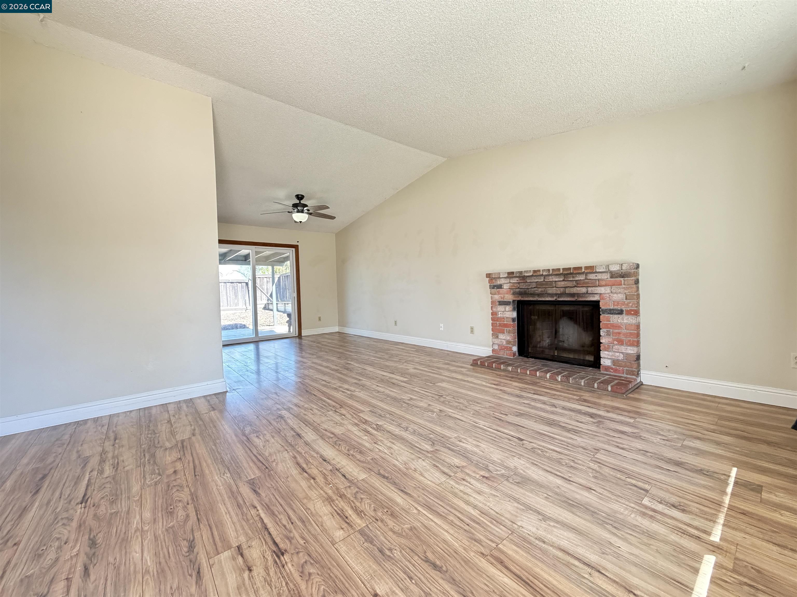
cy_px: 298
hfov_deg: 102.1
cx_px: 398
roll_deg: +1.2
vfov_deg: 85.7
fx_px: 322
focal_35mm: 14
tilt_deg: -0.2
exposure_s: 1/60
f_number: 2.2
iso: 500
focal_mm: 2.22
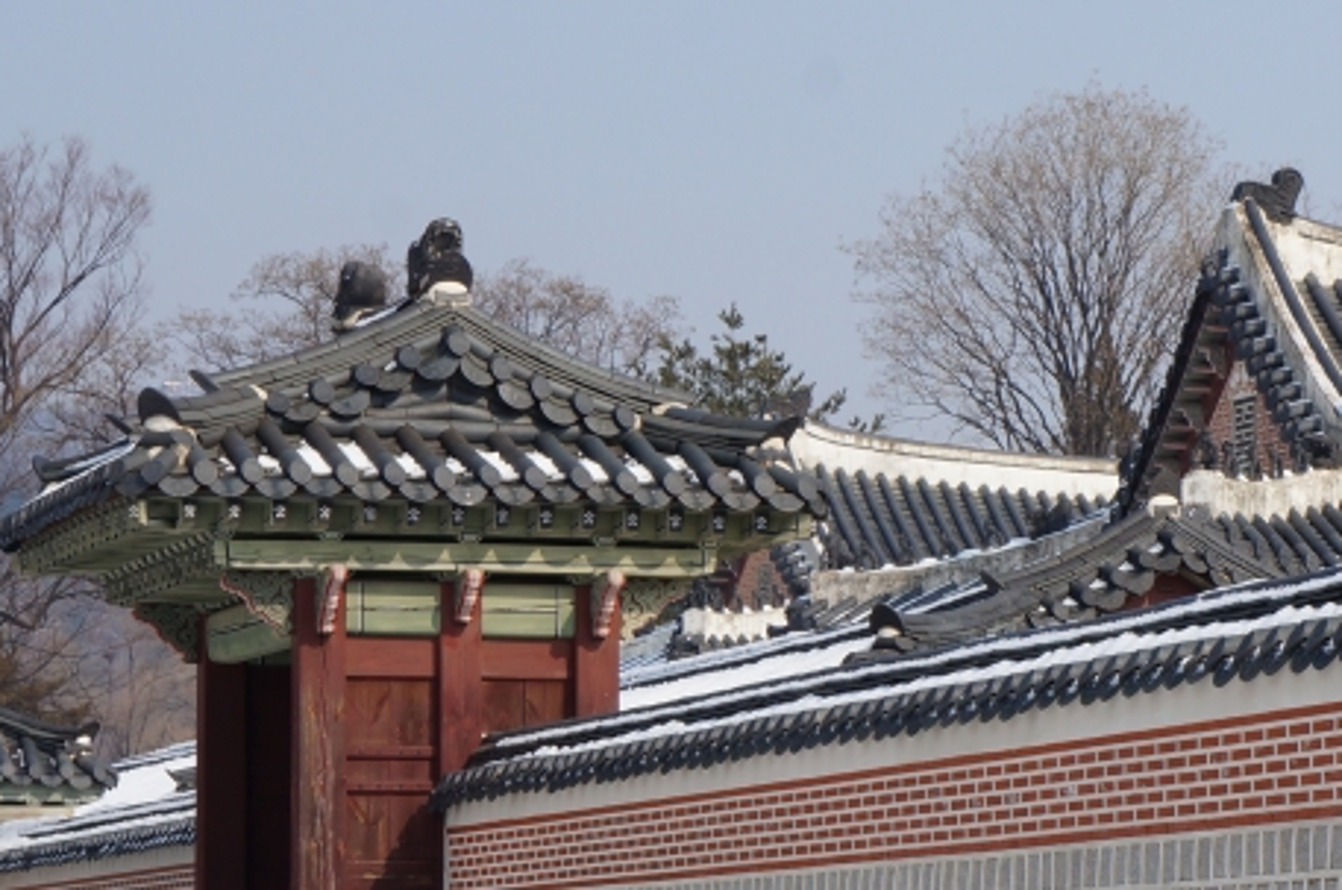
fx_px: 5619
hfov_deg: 13.6
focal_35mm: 151
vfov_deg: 9.1
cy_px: 543
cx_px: 1078
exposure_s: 1/320
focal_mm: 46
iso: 200
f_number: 13
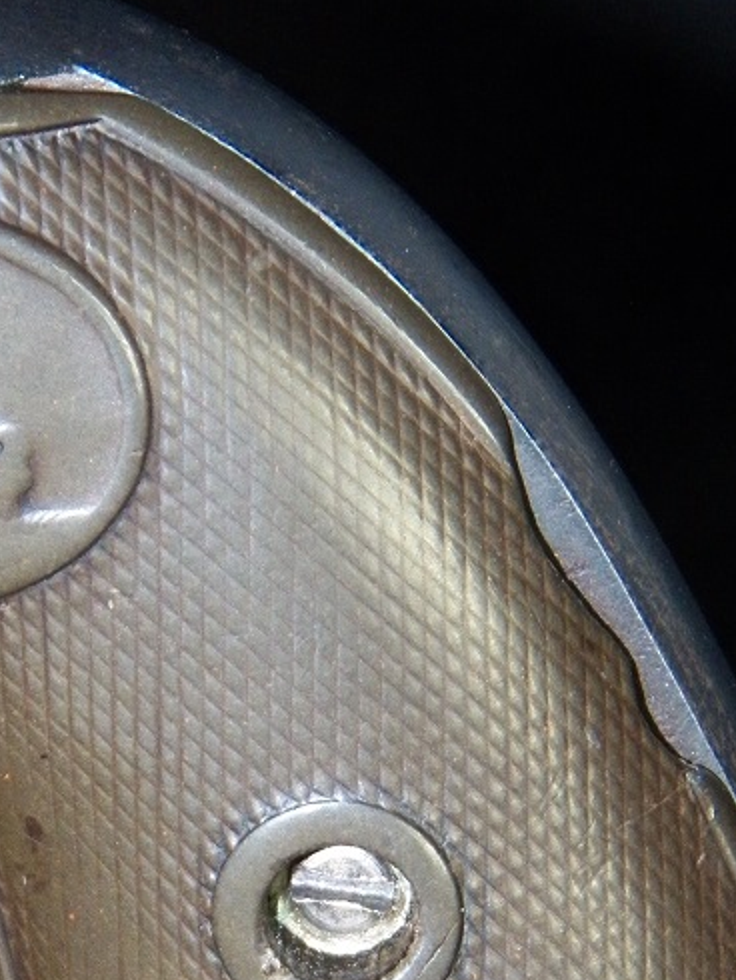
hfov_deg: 5.4
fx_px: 7761
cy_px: 984
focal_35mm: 274
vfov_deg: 7.2
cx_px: 310
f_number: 4
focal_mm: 22.6
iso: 400
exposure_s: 1/50
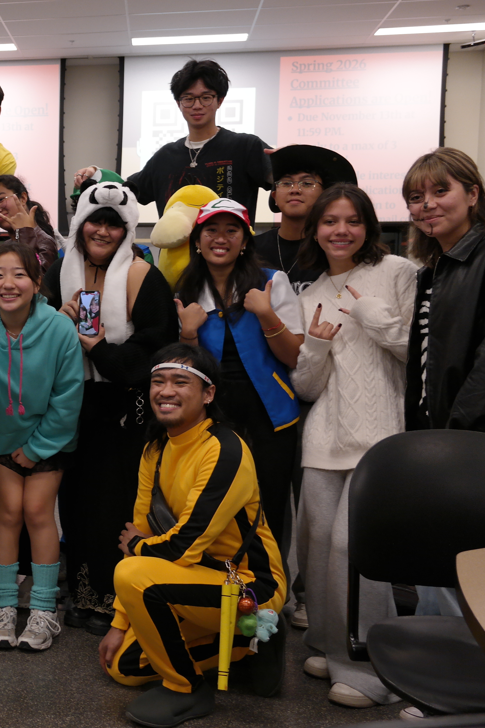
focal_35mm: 46
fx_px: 930
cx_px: -40
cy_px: 366
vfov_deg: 42.7
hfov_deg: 27.0
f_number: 3.5
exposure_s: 1/40
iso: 200
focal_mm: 20
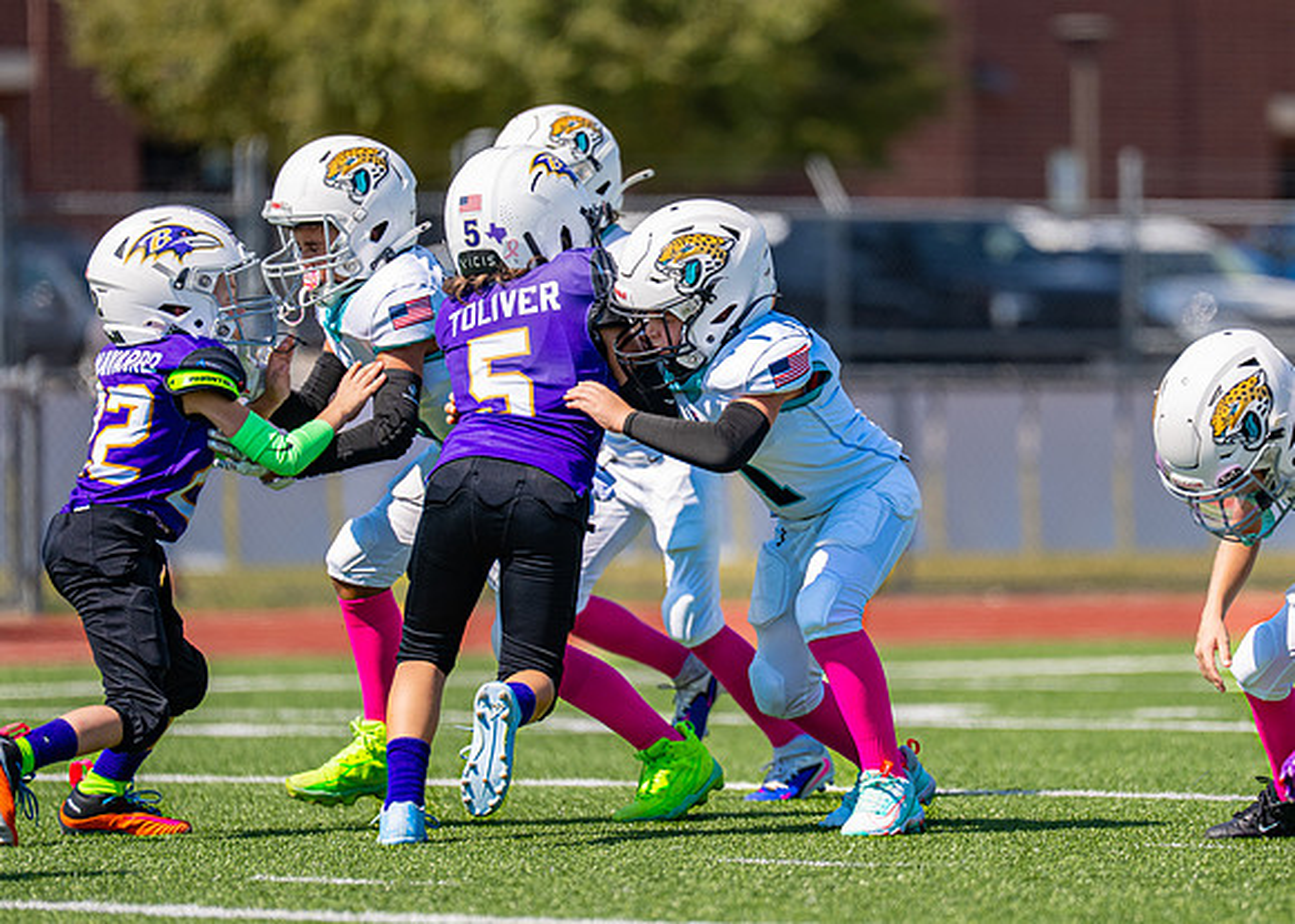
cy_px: 475
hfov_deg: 6.5
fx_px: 11410
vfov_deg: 4.6
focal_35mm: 310
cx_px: 833
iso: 100
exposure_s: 1/2000
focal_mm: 200
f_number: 2.8
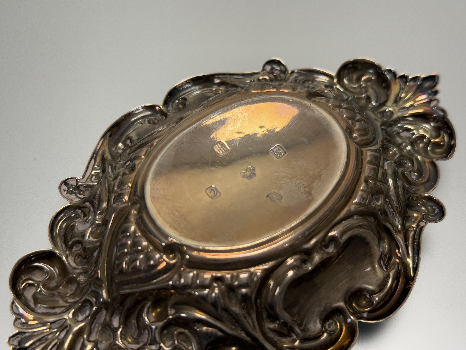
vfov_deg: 30.3
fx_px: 646
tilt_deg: -56.5
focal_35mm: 48
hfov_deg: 39.7
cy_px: 175
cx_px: 233
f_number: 1.78
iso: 80
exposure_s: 1/183
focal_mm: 6.76
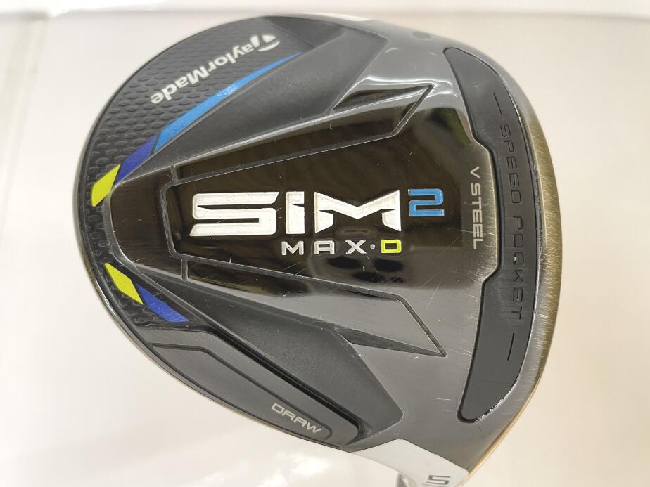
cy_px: 245
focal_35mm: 27
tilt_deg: -69.9
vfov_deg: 51.4
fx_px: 507
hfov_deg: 65.3
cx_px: 326
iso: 160
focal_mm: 4.2
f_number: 1.6
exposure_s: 1/60
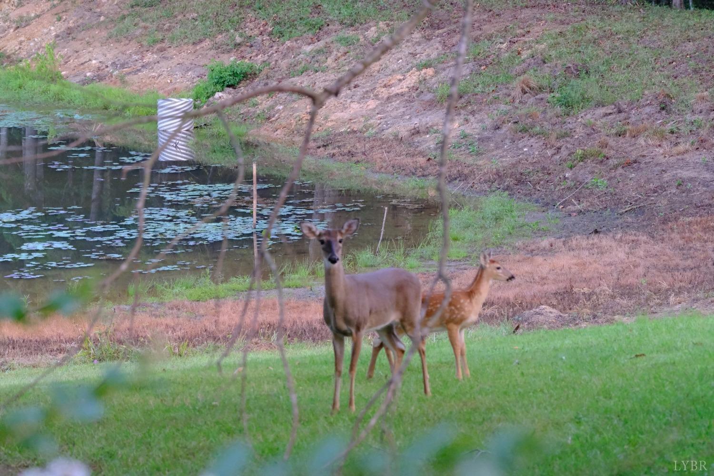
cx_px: 357
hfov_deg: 9.3
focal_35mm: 222
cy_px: 238
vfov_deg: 6.2
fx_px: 4403
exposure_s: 1/80
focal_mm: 147.7
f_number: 9
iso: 6400
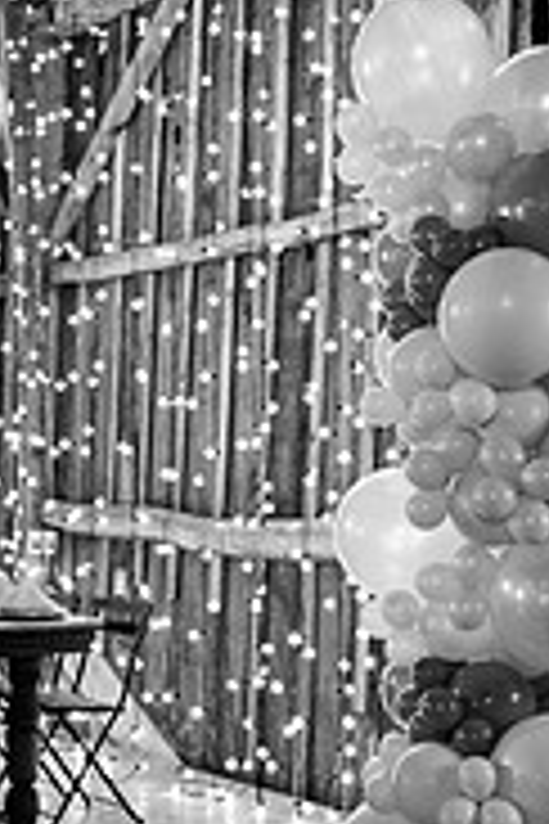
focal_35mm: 59
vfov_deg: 33.9
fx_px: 1350
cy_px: 419
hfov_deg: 22.8
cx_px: 142
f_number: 3.5
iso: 1250
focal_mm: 24
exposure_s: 1/200
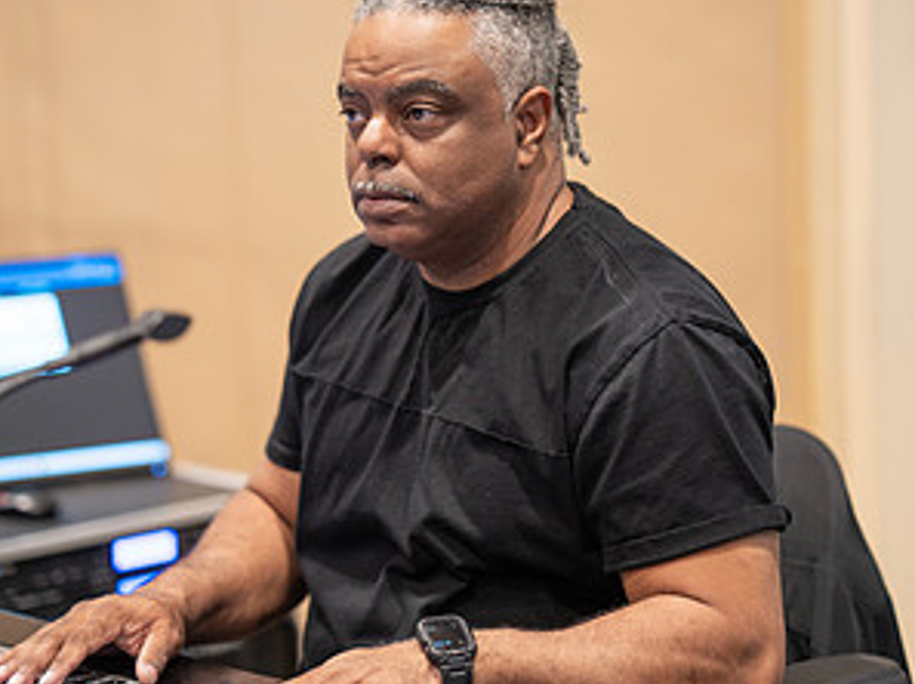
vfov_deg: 11.9
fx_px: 3274
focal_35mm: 124
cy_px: 265
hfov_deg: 15.9
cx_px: 459
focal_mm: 85
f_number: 1.8
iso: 800
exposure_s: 1/125
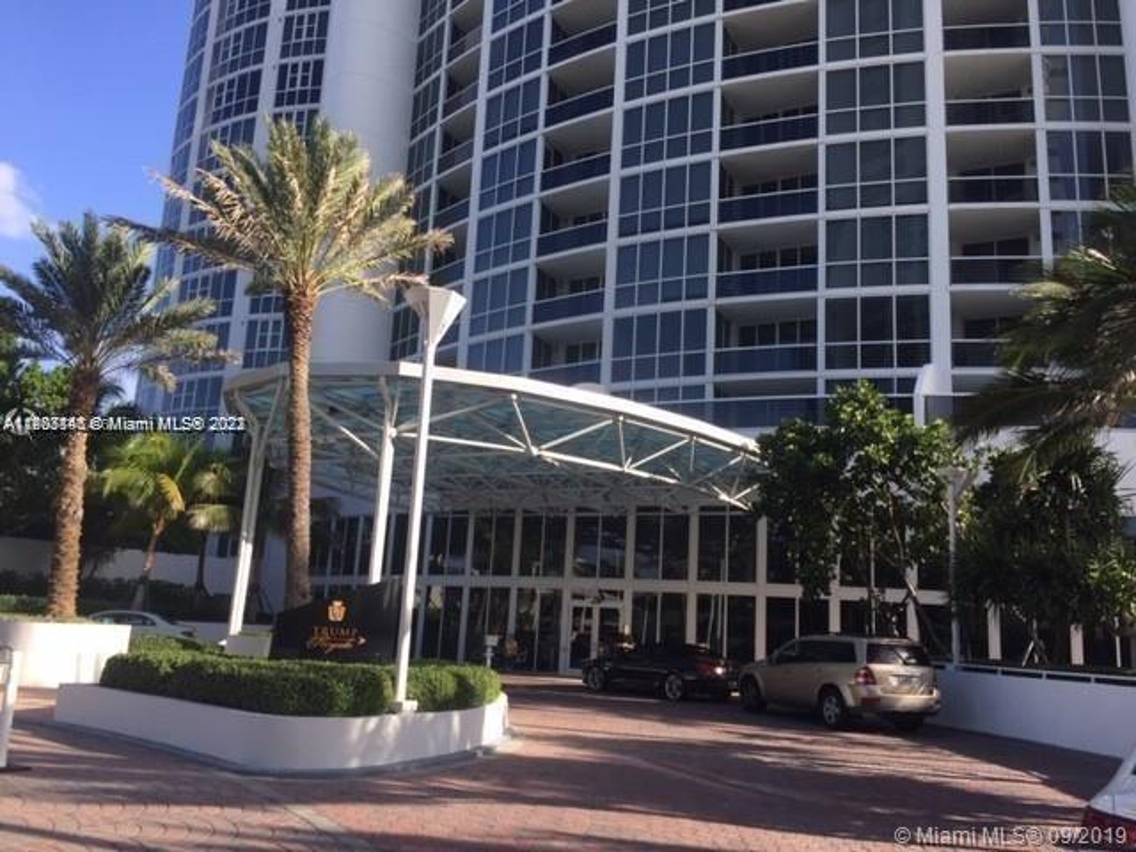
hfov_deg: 61.7
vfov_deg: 48.2
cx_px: 568
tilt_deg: +13.1
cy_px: 426
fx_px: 952
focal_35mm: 29
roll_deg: -3.6
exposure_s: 1/824
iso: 32
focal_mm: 4.15
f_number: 2.2
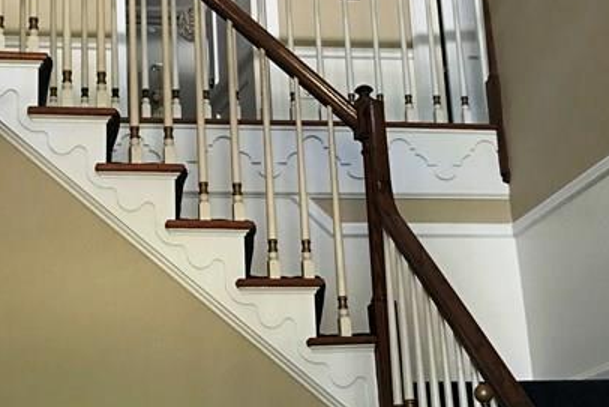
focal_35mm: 76
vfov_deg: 18.0
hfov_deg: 26.5
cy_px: 192
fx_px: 1286
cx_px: 213
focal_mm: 4.15
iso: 50
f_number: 2.2
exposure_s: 1/15
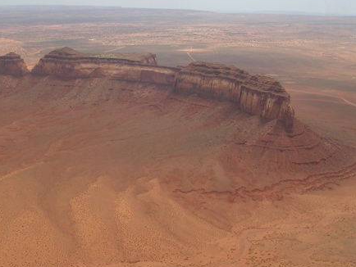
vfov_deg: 26.0
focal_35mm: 56
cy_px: 93
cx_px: 141
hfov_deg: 34.2
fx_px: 576
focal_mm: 5.8
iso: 50
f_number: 5.6
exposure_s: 1/352
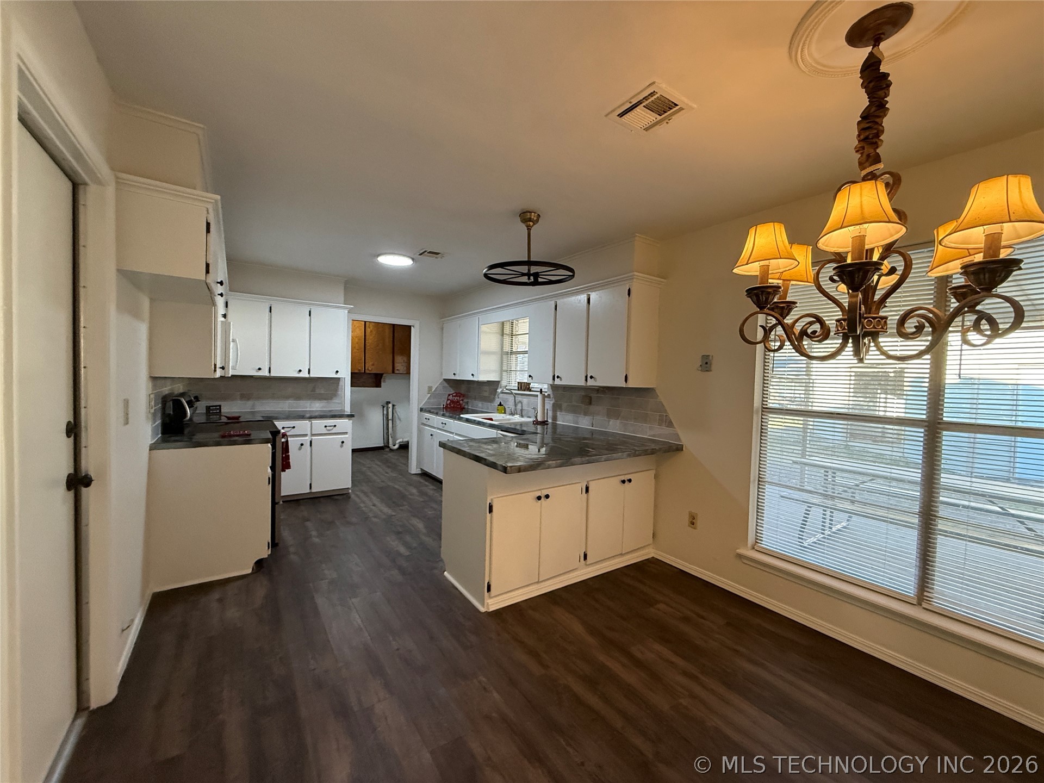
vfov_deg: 85.7
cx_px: 522
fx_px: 422
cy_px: 392
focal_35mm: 14
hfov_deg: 102.1
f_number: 2.2
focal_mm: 2.22
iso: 500
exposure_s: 1/120
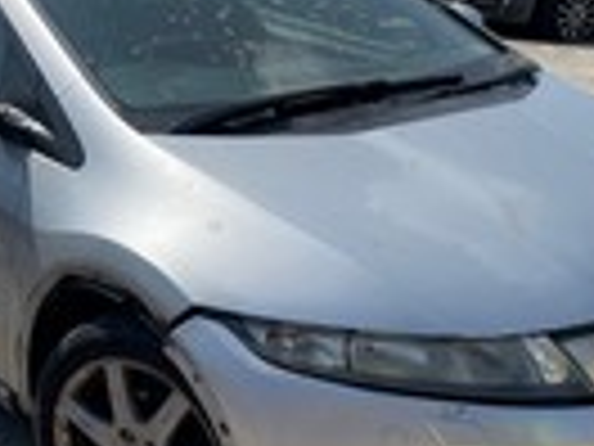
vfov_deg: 21.3
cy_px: 257
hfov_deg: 28.1
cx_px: 261
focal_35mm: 69
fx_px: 1184
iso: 32
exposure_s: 1/4464
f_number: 1.6
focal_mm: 4.2
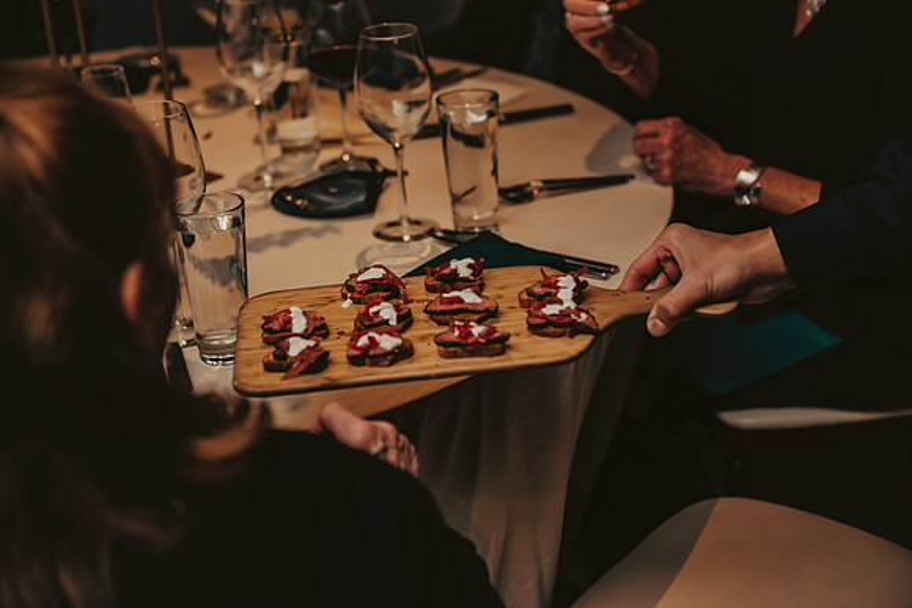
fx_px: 1774
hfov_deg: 28.8
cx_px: 456
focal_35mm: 70
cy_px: 304
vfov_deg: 19.5
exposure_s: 1/200
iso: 2500
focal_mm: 70
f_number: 3.2
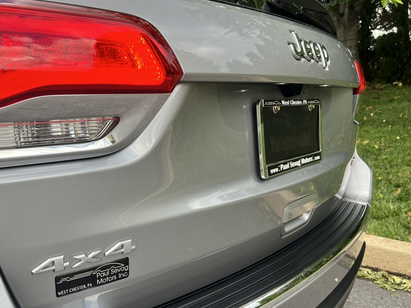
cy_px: 176
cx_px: 171
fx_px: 368
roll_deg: +0.8
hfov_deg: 58.0
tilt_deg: -10.8
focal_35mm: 31
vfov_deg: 45.3
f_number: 1.5
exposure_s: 1/349
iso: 50
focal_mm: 5.7
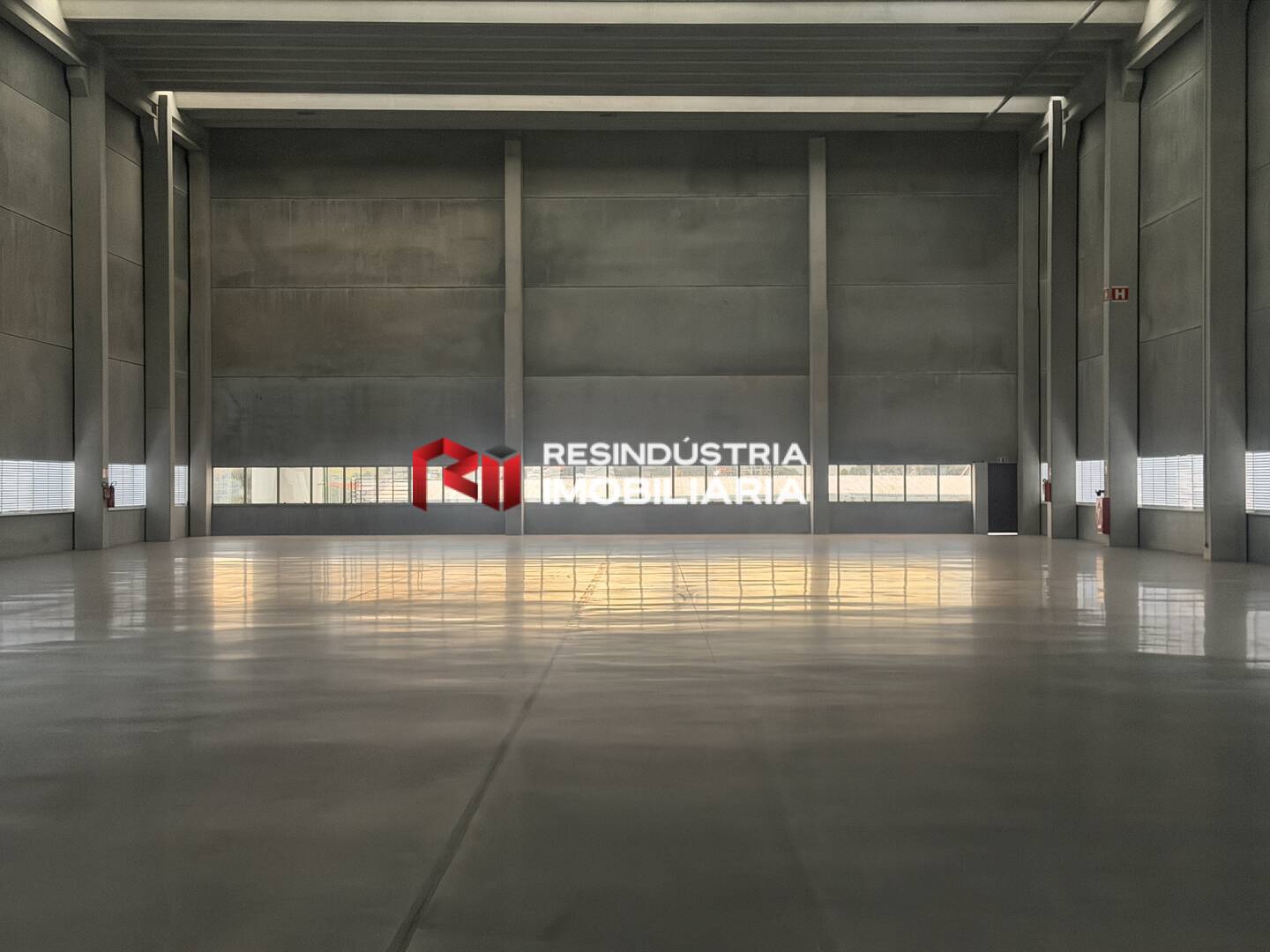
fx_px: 1761
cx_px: 635
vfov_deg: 30.3
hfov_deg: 39.7
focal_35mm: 48
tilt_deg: +1.9
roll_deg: +0.1
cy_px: 476
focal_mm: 6.76
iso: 500
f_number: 1.78
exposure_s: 1/30
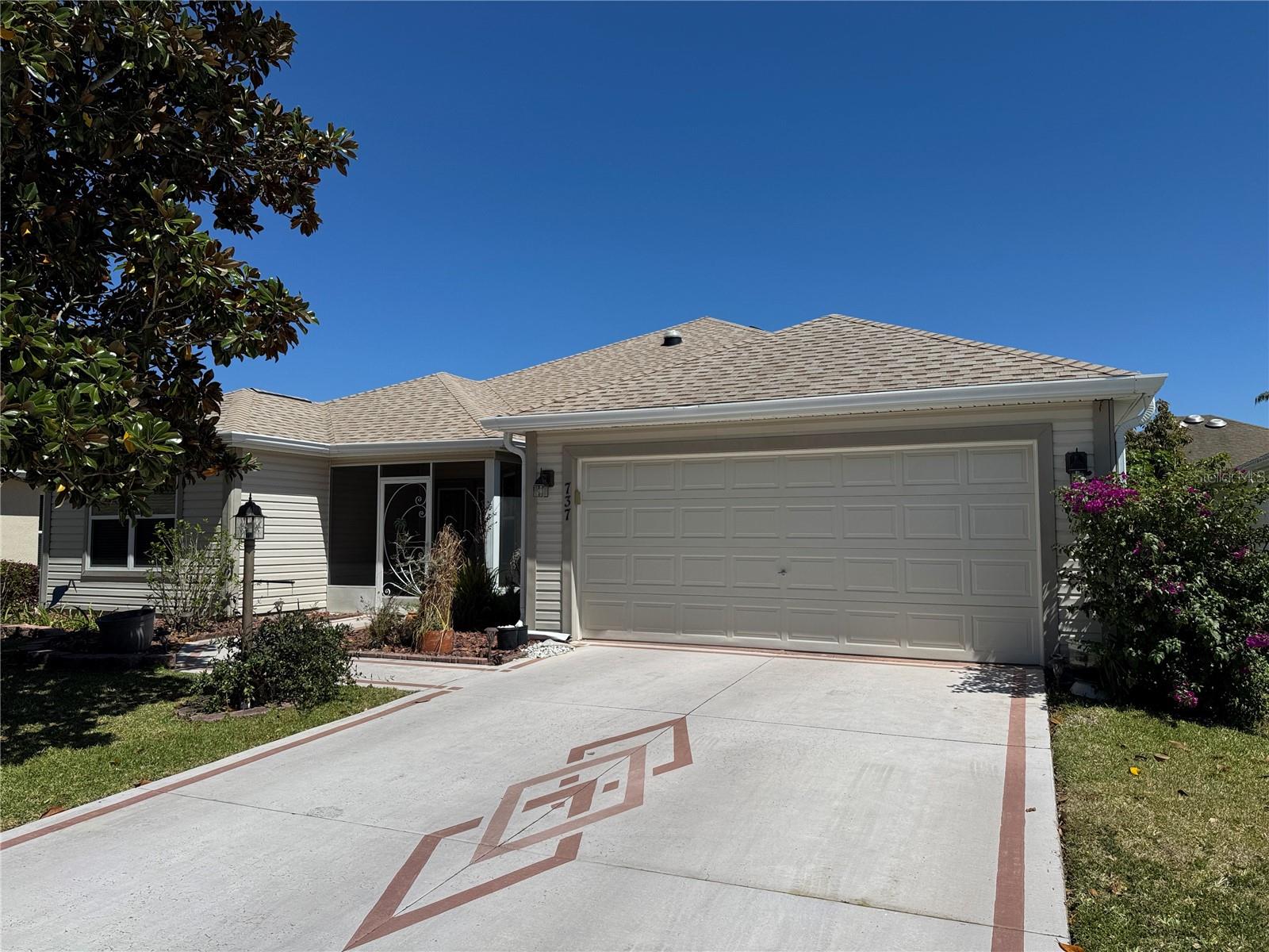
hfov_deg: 71.6
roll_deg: +0.3
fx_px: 880
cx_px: 634
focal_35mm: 24
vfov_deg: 56.8
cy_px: 476
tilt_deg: +4.0
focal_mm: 6.76
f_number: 1.78
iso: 80
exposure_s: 1/9009
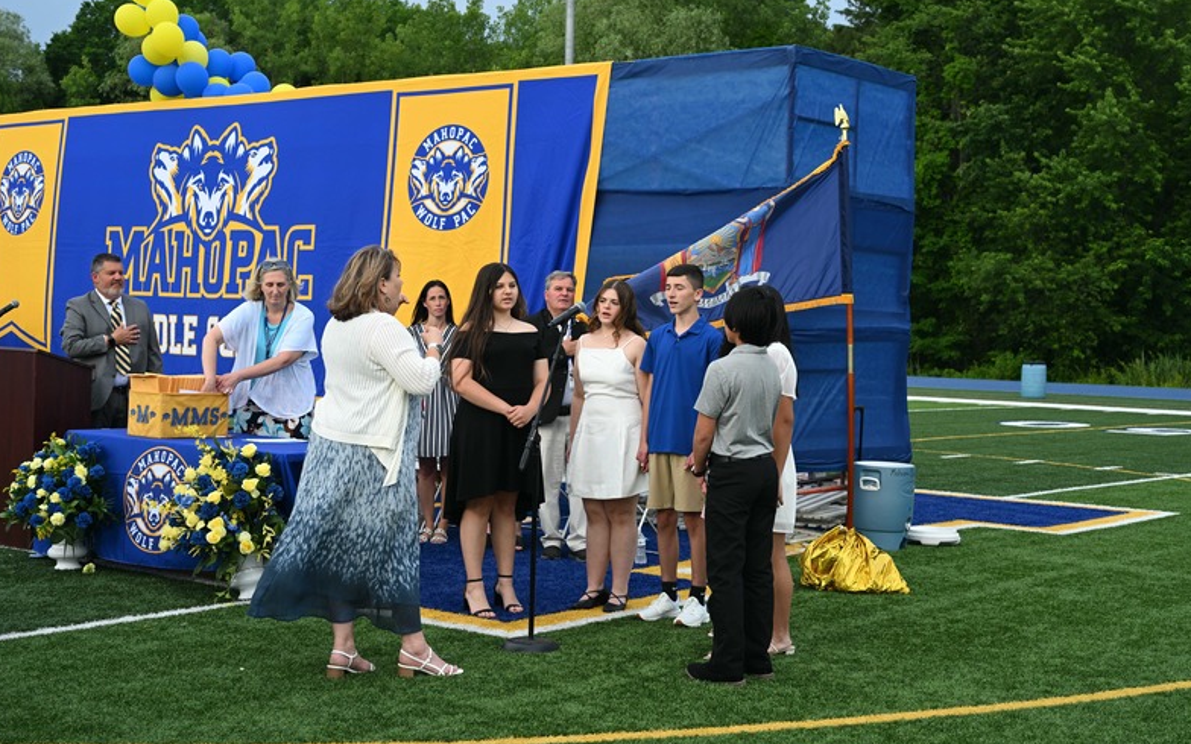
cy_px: 373
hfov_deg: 38.9
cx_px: 591
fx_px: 1688
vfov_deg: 24.9
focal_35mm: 52
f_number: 6.3
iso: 400
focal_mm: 50
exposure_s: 1/500
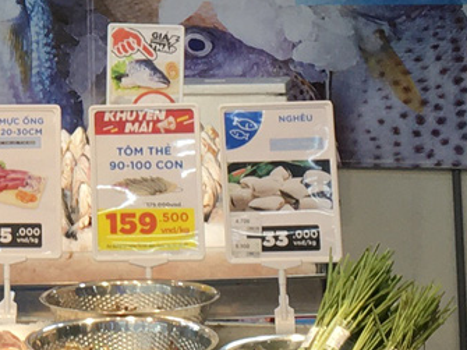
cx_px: -226
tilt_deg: +2.2
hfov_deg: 11.0
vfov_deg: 8.5
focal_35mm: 173
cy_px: -85
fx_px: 2333
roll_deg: +0.4
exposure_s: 1/50
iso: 32
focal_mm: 4.15
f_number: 2.2
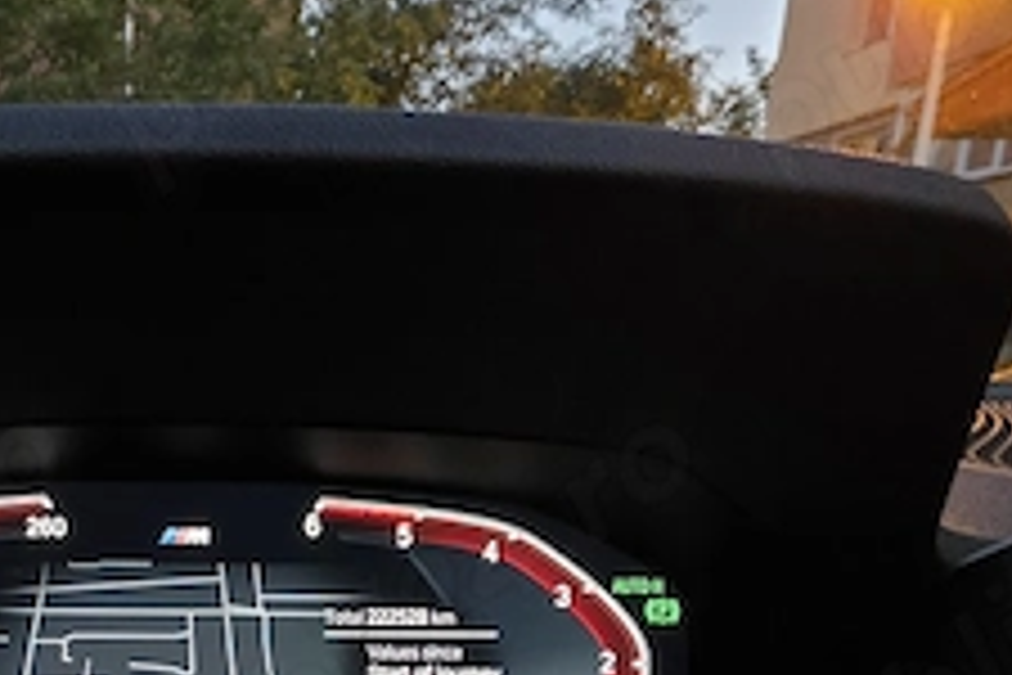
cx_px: 85
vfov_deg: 33.5
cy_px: 684
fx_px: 1012
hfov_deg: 47.3
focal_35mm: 36
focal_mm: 2.2
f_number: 1.9
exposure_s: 1/25
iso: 1250
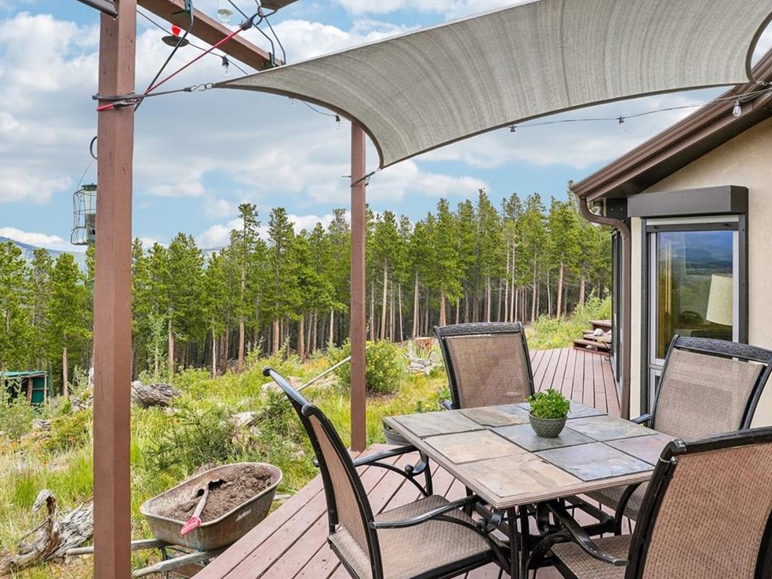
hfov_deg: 67.7
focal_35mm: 26
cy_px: 245
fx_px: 575
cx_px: 407
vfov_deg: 53.2
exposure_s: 1/250
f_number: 8
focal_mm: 11
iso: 100
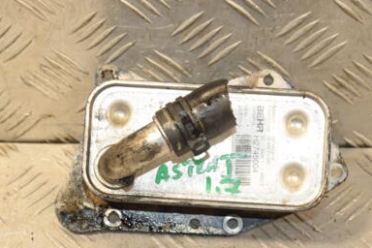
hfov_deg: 15.1
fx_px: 1405
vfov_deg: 10.1
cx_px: 155
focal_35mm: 136
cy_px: 168
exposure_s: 1/200
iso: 800
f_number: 6.3
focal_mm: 58
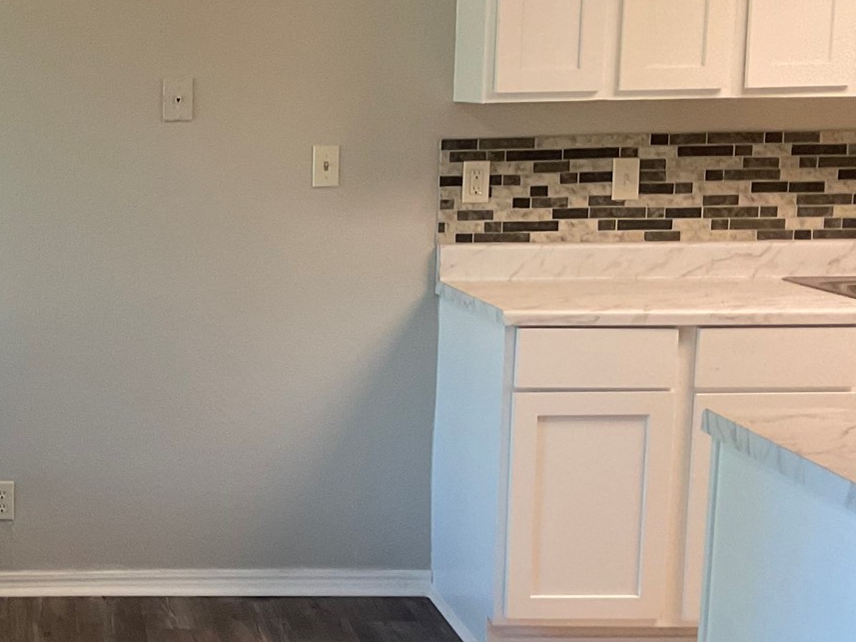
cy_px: 356
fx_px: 1607
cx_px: -38
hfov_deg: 27.7
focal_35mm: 65
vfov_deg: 22.6
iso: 80
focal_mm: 3
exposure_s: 1/60
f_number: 1.8
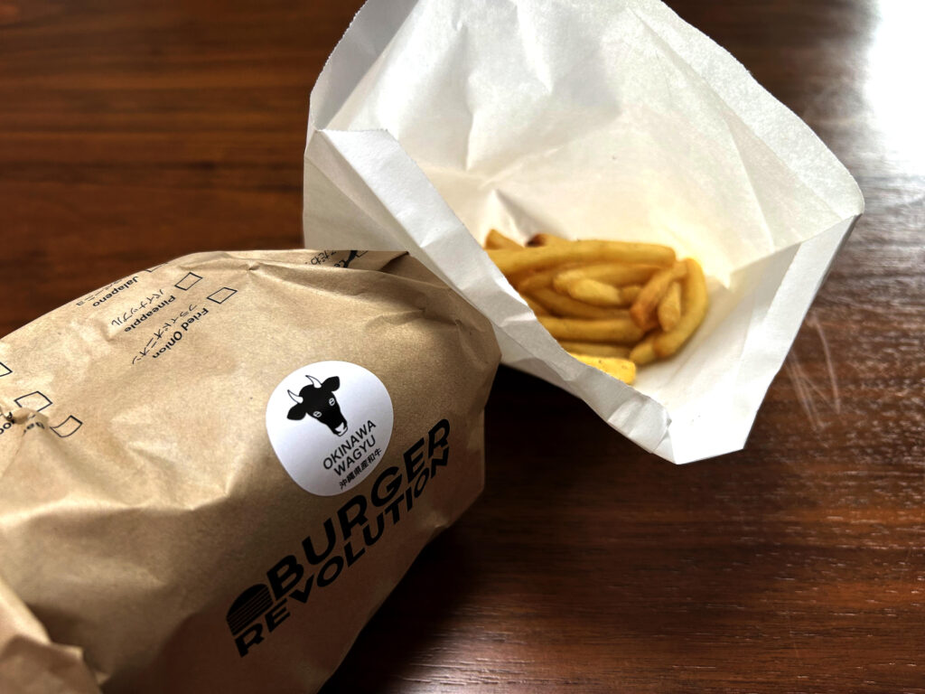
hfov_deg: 67.3
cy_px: 347
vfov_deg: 53.1
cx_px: 462
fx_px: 695
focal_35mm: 26
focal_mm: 5.7
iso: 125
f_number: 1.5
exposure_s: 1/121
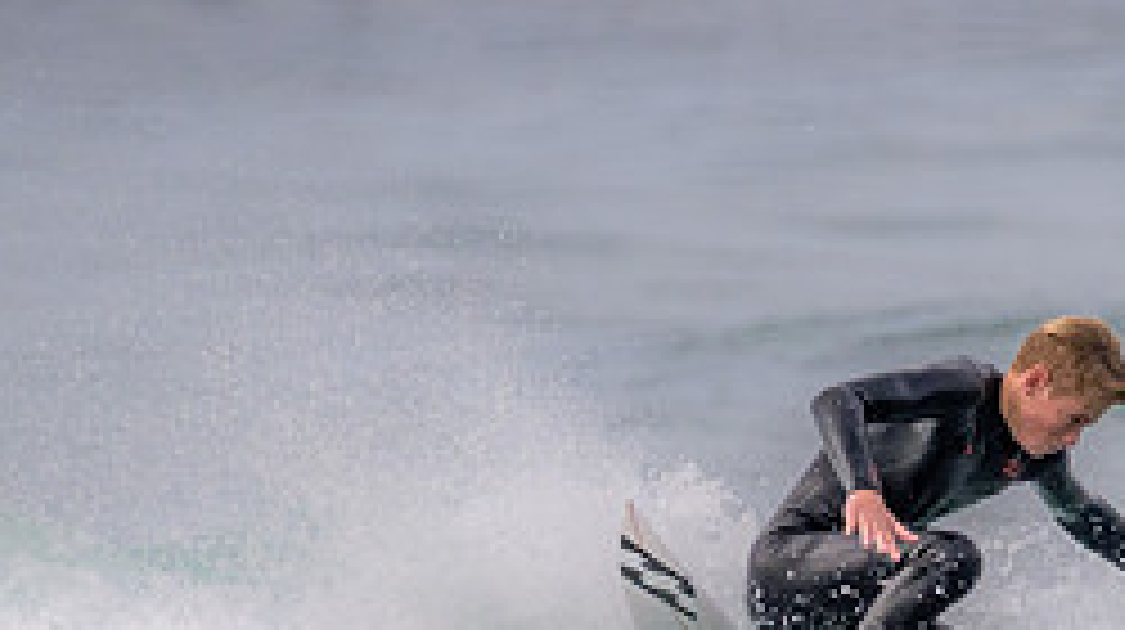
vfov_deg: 0.5
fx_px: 69371
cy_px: 652
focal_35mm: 2328
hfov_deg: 0.9
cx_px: 1150
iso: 1600
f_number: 11
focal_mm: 800
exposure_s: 1/2000
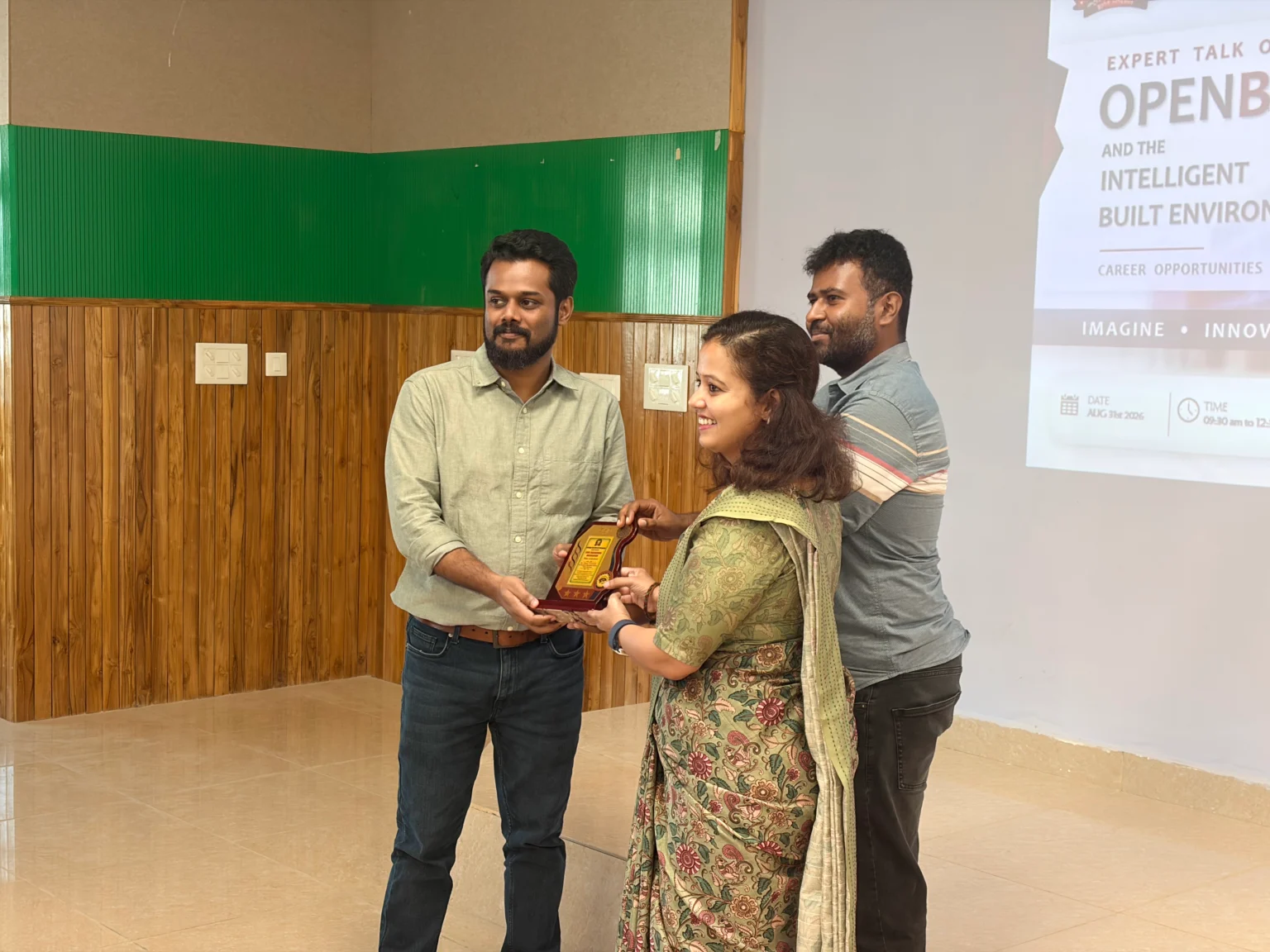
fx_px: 1908
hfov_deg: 36.8
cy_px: 476
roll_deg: -0.9
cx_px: 635
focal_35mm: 52
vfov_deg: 28.0
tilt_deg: -4.9
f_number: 1.6
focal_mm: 5.96
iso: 100
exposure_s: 1/50
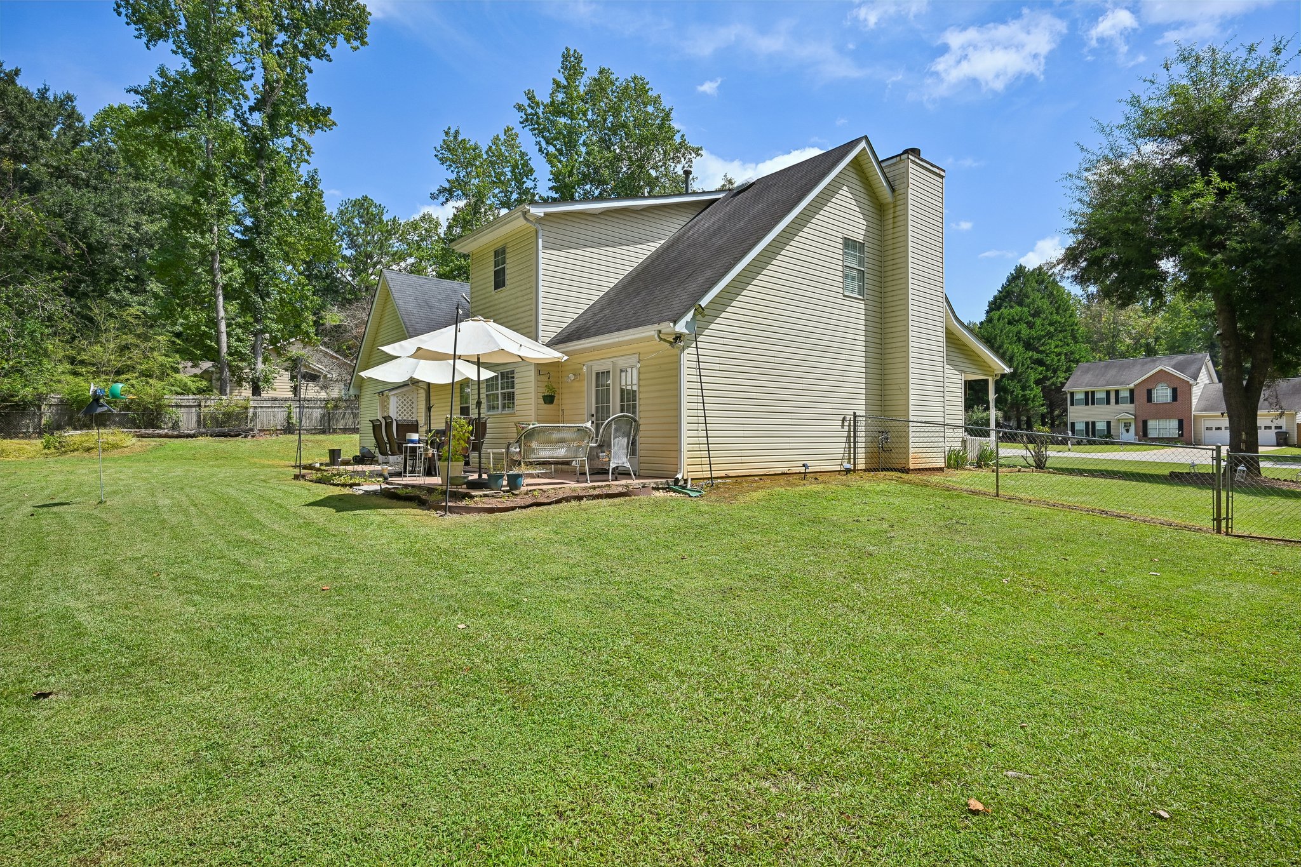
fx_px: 668
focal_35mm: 18
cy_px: 434
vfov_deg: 65.9
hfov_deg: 88.4
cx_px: 650
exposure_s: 1/400
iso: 100
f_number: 8
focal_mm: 18.5
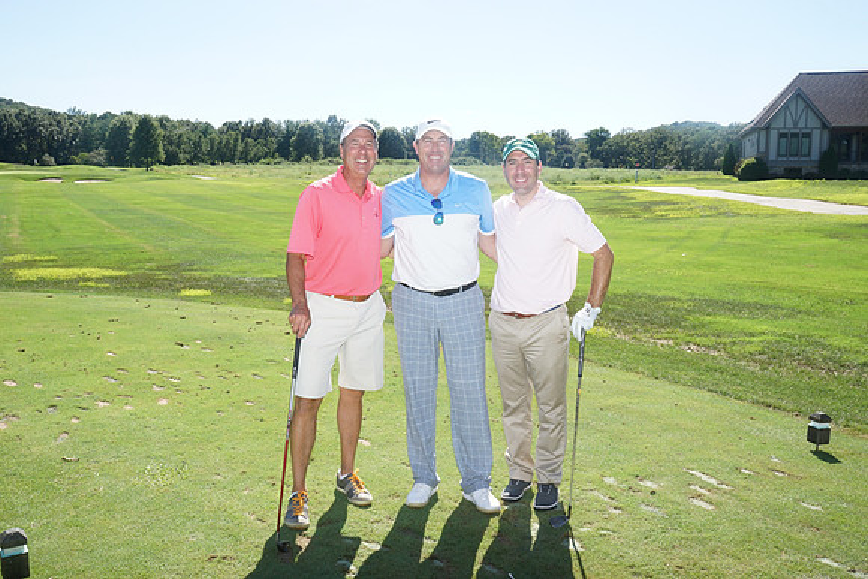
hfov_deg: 55.8
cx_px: 434
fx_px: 820
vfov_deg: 38.9
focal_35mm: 34
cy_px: 290
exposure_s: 1/200
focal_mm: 34
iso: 800
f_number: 18
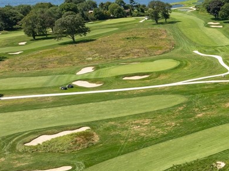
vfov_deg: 23.2
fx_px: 417
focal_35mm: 63
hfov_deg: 26.3
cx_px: 296
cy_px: 112
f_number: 2.8
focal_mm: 12.29
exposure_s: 1/1250
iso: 100
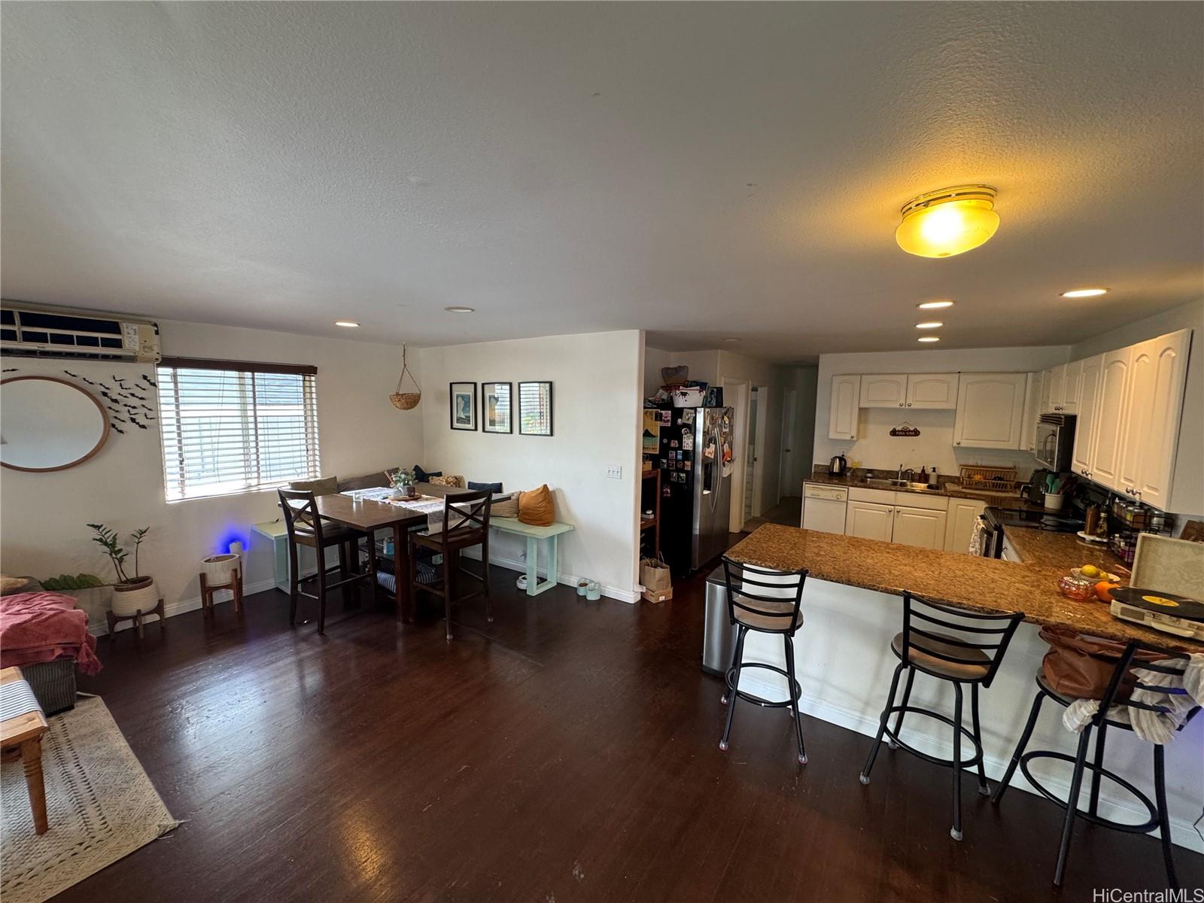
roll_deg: -1.6
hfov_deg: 102.1
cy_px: 452
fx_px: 487
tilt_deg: -5.9
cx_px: 602
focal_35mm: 14
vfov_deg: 85.7
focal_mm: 2.22
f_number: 2.2
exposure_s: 1/60
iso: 160
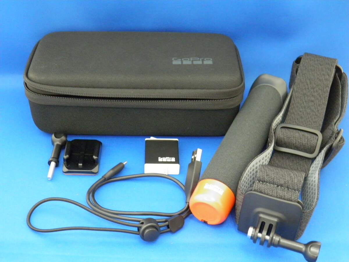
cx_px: 174
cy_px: 131
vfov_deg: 29.7
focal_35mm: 49
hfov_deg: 38.9
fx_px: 494
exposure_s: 1/15
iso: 400
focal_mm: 8.9
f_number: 3.5
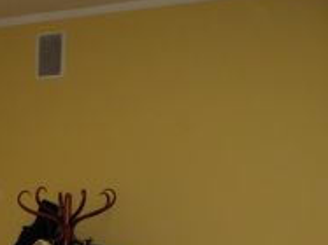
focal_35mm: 115
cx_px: -344
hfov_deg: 14.1
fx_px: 1089
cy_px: 486
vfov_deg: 11.6
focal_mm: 5
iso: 100
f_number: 3.5
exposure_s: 1/30
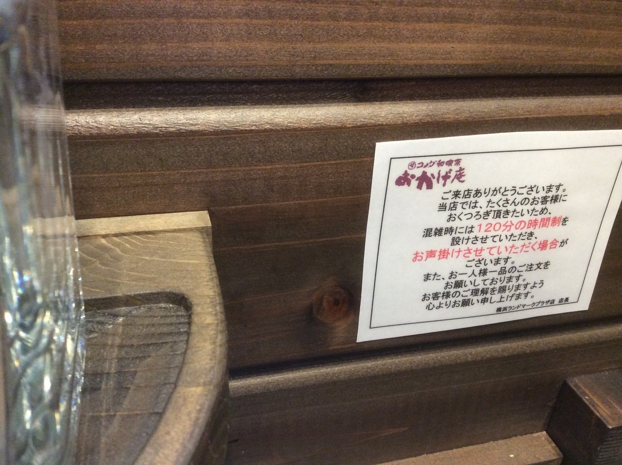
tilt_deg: -29.0
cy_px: 232
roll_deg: -4.1
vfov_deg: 44.0
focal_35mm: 32
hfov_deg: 56.9
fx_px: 574
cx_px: 311
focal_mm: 3.3
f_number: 2.4
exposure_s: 1/24
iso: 160
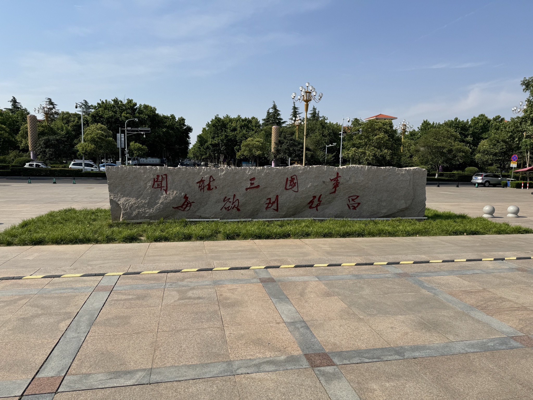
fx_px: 370
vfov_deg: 56.8
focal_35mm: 24
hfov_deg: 71.6
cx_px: 266
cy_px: 200
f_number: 1.78
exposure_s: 1/5814
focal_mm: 6.76
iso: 80
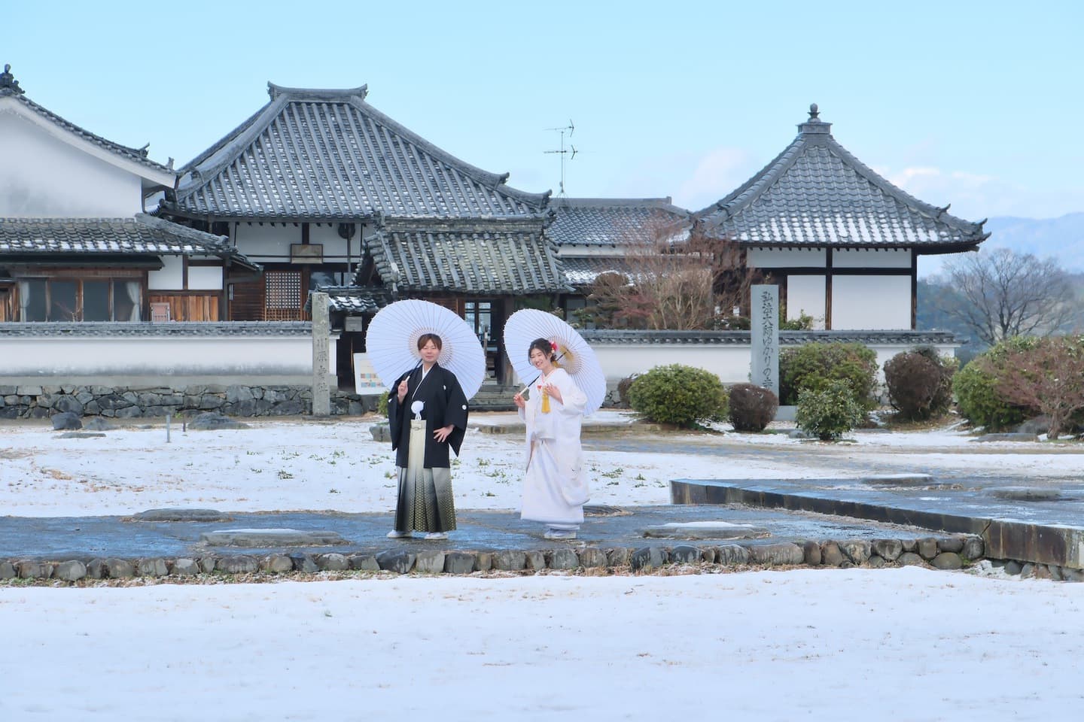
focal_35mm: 105
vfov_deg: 13.0
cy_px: 361
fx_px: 3161
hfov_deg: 19.5
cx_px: 542
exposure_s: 1/320
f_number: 7.1
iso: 800
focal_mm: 70
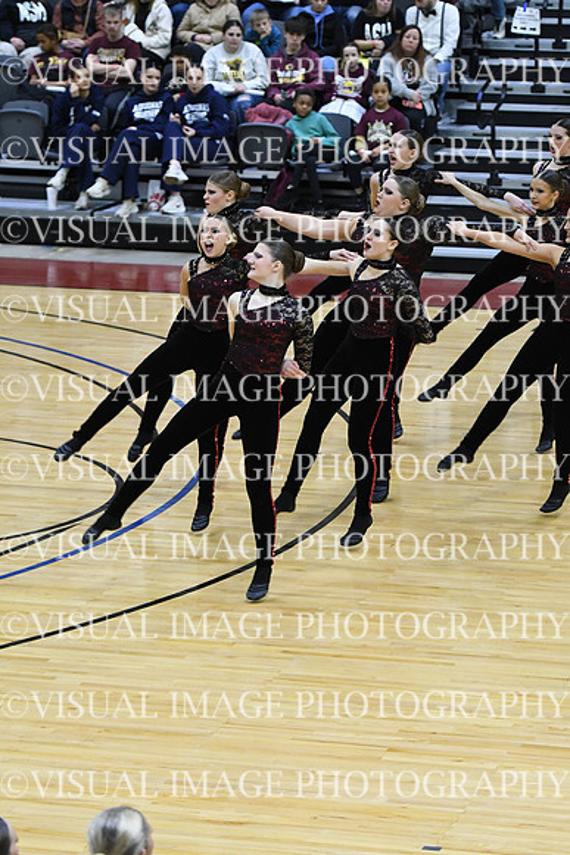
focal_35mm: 150
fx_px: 3560
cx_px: 285
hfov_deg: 9.2
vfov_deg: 13.7
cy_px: 428
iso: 3200
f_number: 2.8
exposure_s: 1/400
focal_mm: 100
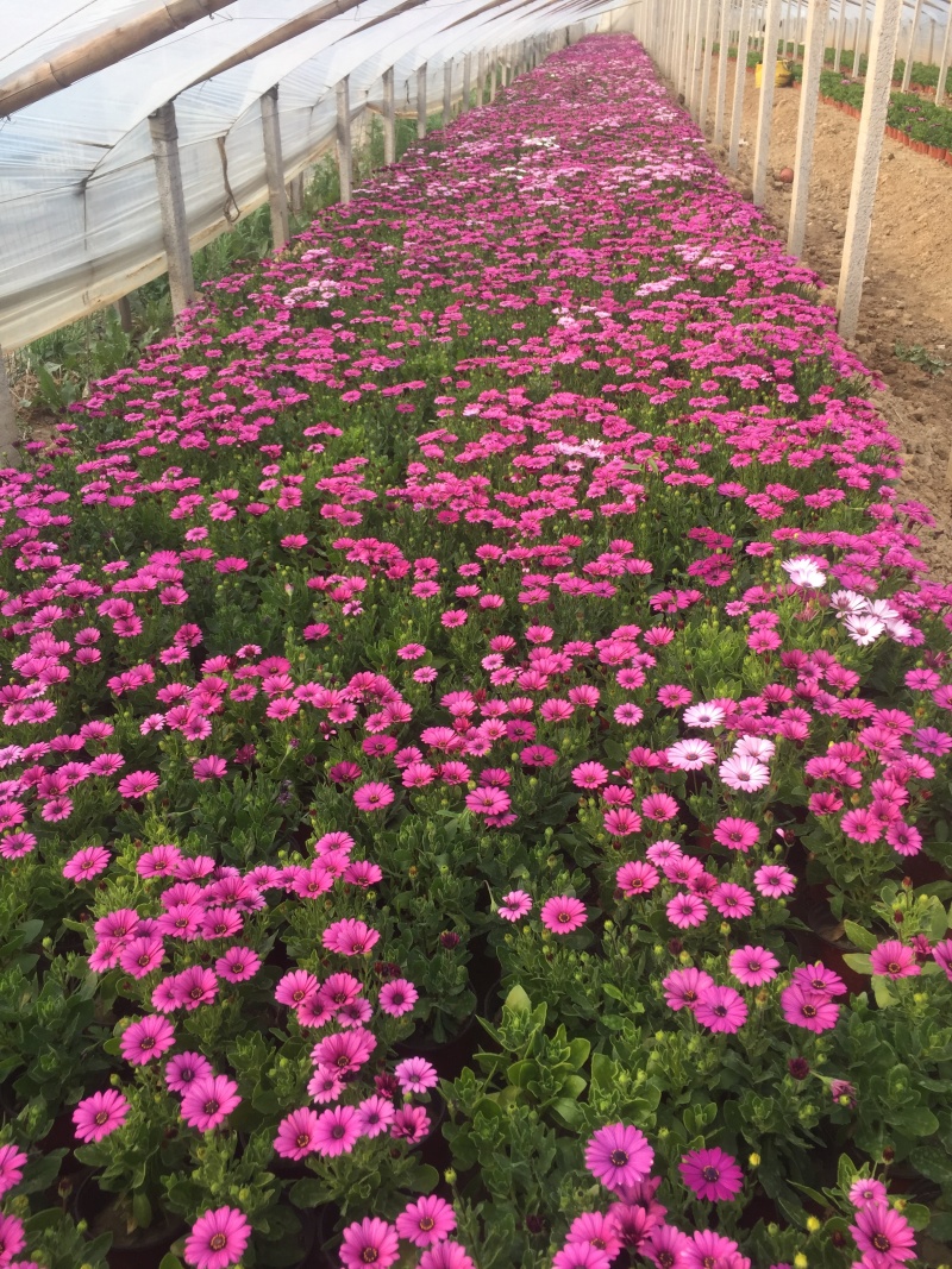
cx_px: 476
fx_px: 1064
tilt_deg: -28.9
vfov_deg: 61.7
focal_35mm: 29
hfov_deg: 48.2
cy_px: 634
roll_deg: +0.3
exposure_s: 1/260
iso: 32
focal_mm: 4.15
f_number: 2.2
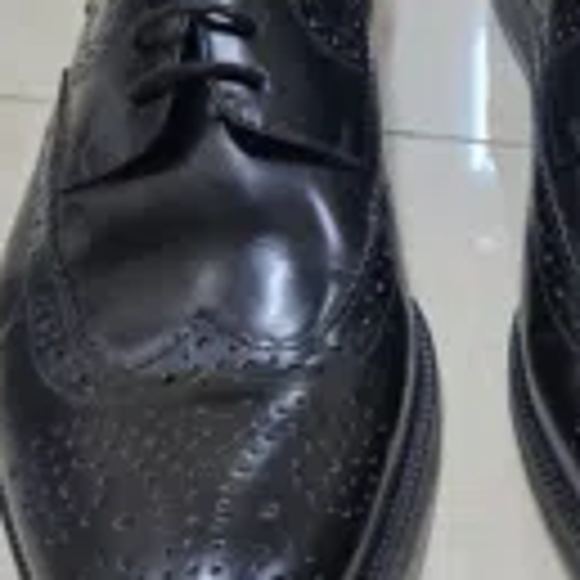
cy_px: 297
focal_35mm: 63
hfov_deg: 26.5
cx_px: 513
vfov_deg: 27.3
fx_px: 1194
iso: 1000
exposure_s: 1/100
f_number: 1.8
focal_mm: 5.4
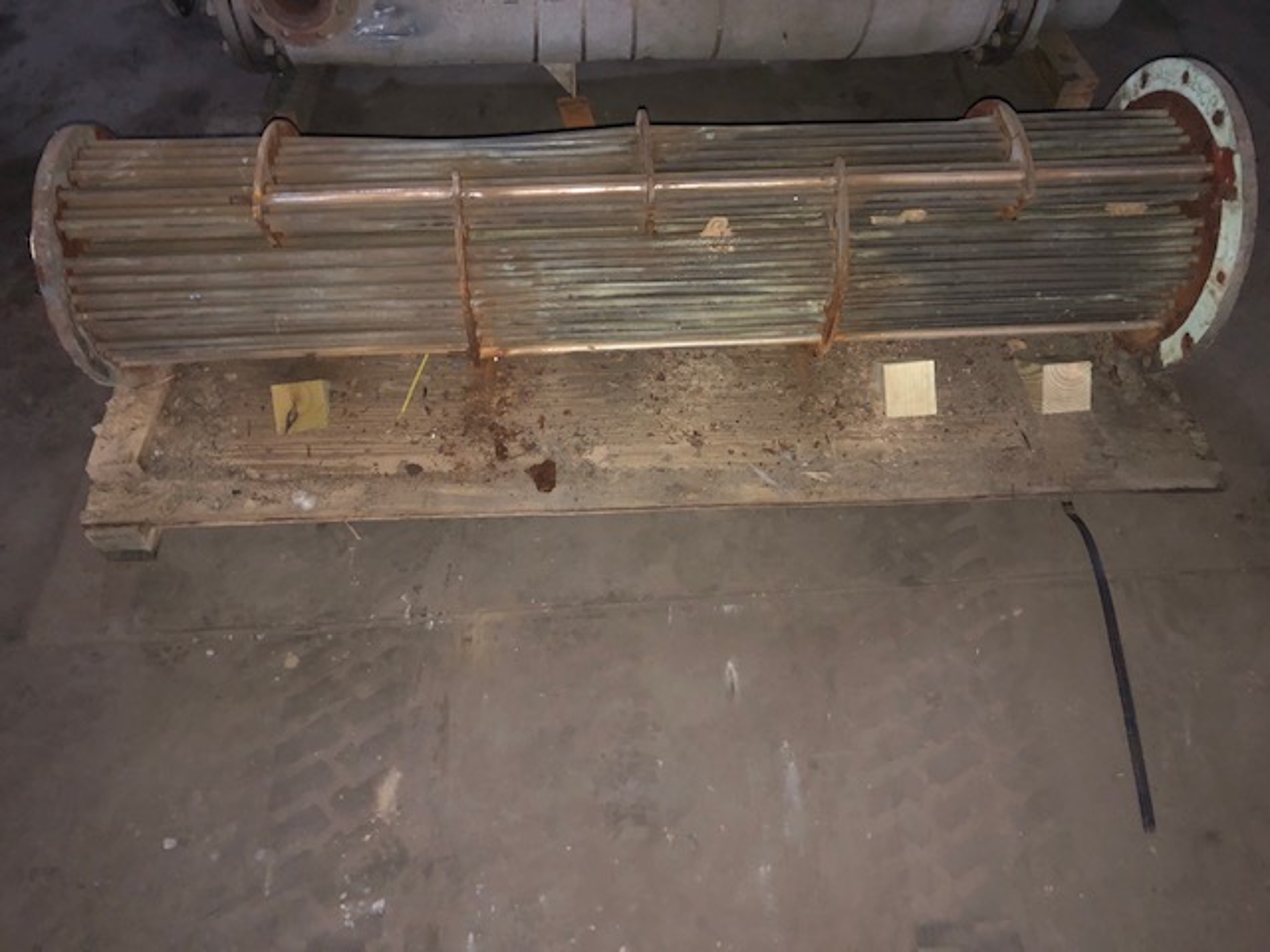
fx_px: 1027
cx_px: 635
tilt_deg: -53.9
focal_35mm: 28
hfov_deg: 63.4
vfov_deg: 49.7
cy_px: 476
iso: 320
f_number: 1.8
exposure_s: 1/5
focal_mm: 3.99
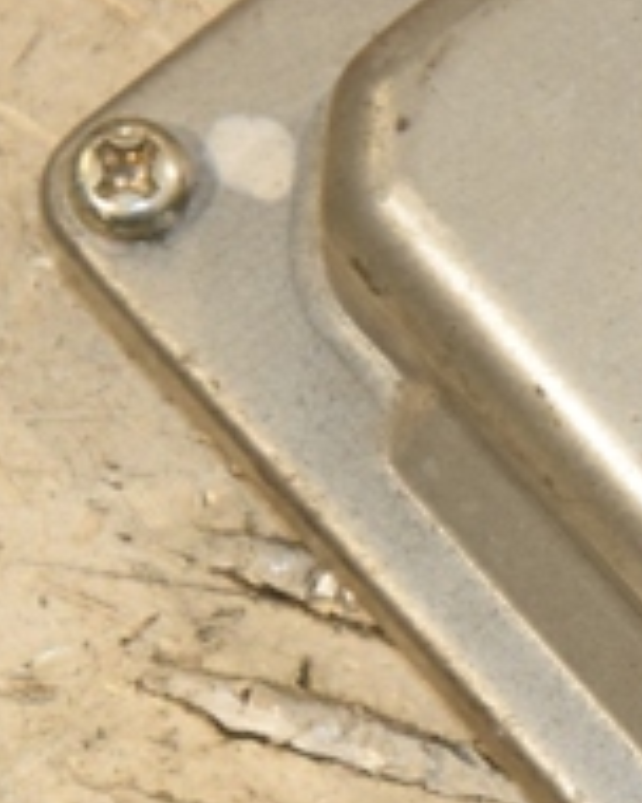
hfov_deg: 3.3
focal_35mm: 465
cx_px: 1314
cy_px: 473
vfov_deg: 4.2
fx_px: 11044
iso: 800
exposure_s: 1/200
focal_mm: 98
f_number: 9
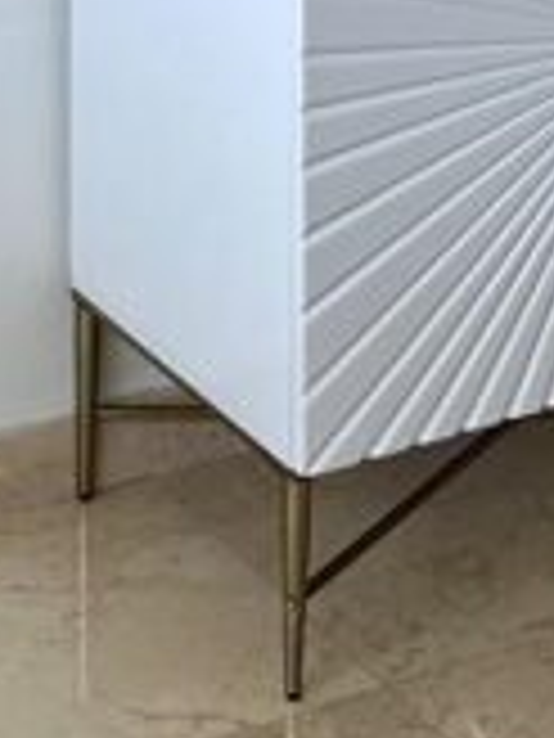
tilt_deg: -1.9
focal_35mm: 150
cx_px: 180
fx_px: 3201
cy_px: -936
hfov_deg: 9.9
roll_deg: +0.0
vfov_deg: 11.3
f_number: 1.78
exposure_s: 1/184
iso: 64
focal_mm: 6.86
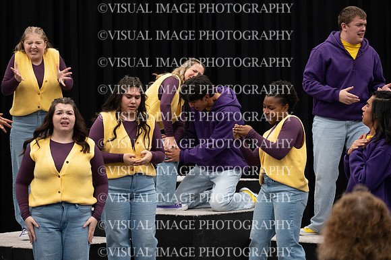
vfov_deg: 11.5
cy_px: 130
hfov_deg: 17.2
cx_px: 196
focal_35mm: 119
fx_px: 1292
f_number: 6.3
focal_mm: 119
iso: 8000
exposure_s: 1/160
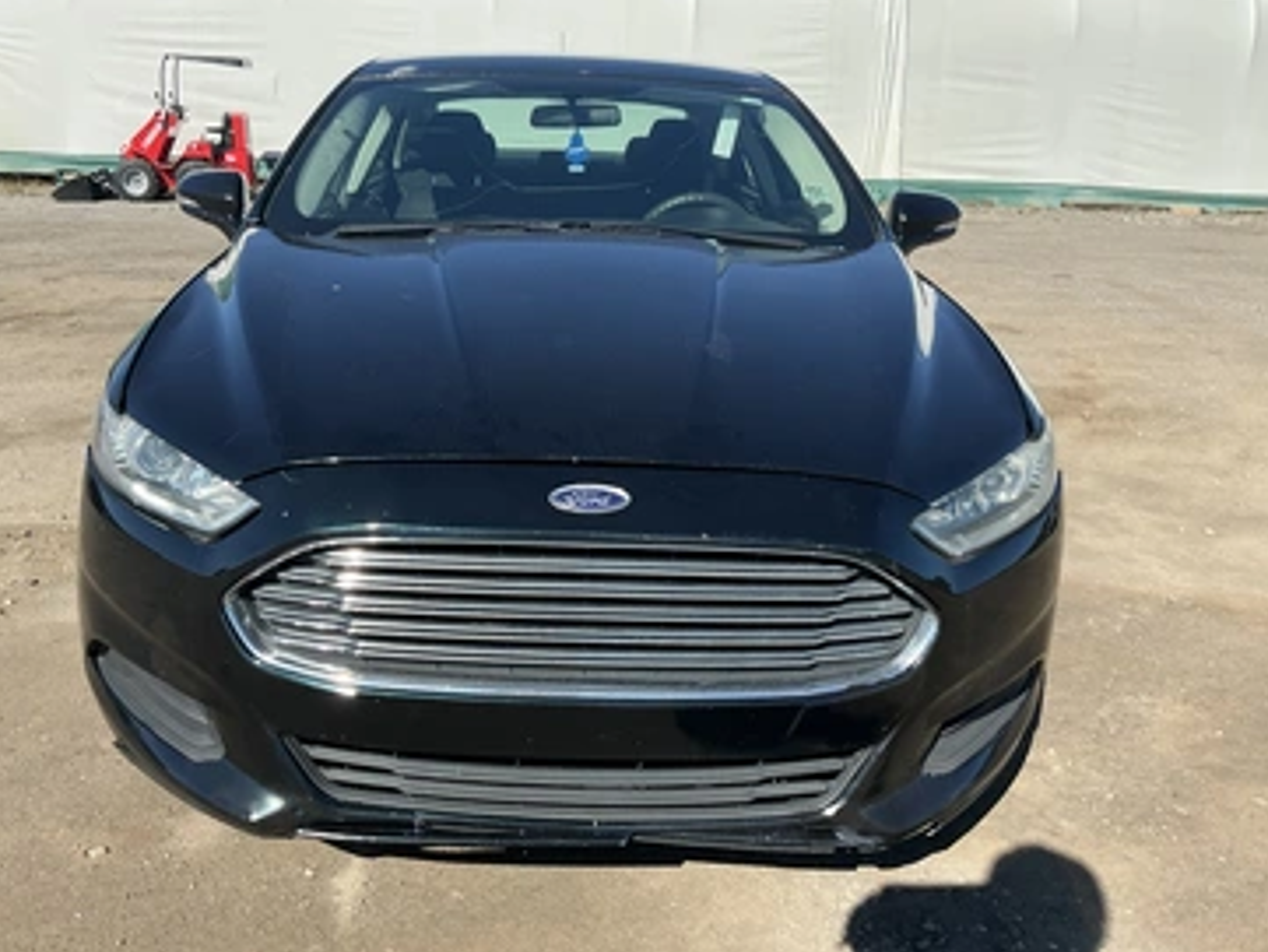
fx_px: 1136
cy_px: 467
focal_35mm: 31
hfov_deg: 58.2
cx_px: 576
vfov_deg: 45.5
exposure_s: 1/1221
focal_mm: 3
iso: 25
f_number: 1.8
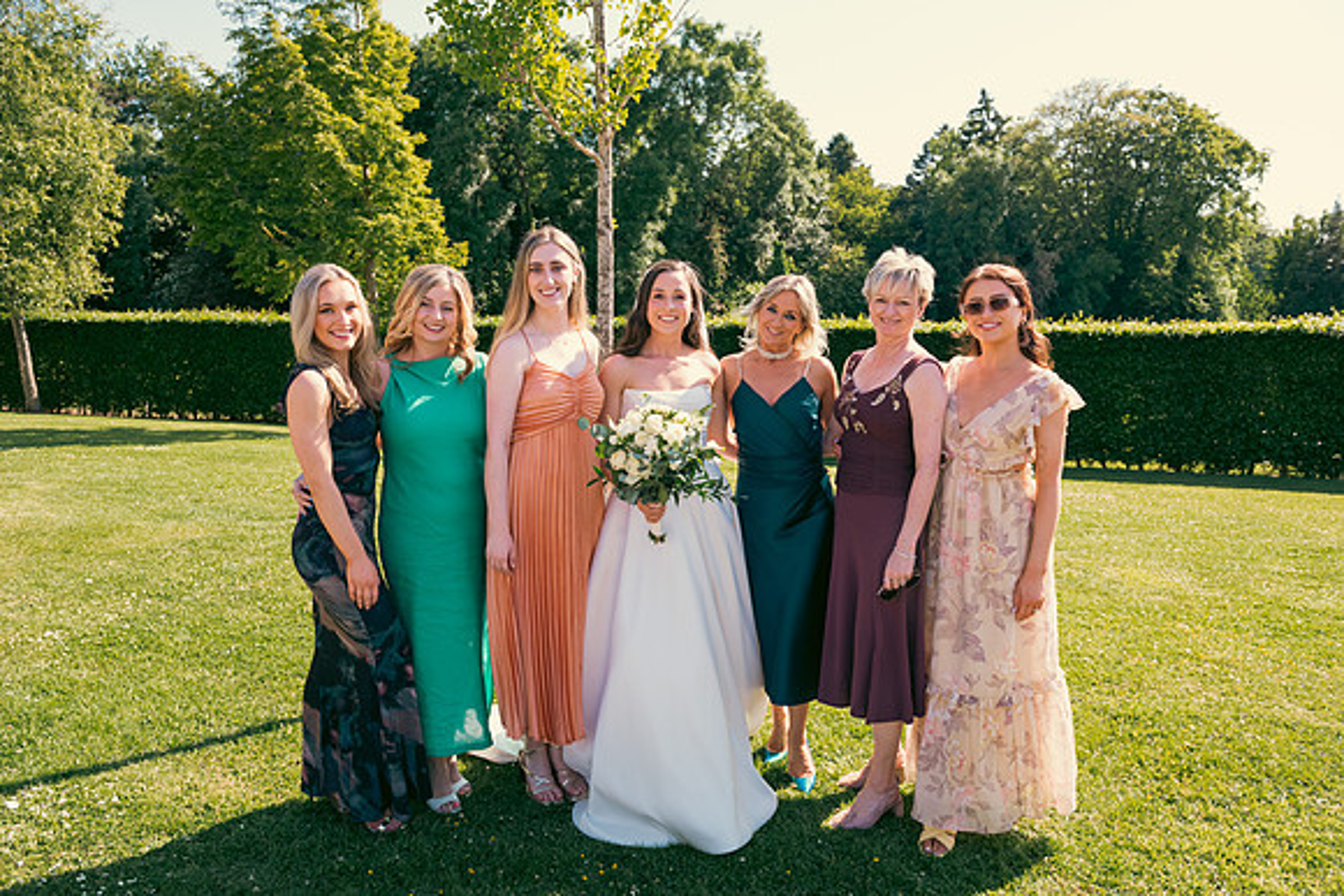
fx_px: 896
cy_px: 448
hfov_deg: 73.7
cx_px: 672
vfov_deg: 53.2
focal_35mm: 24
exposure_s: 1/400
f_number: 5.6
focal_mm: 24
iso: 200
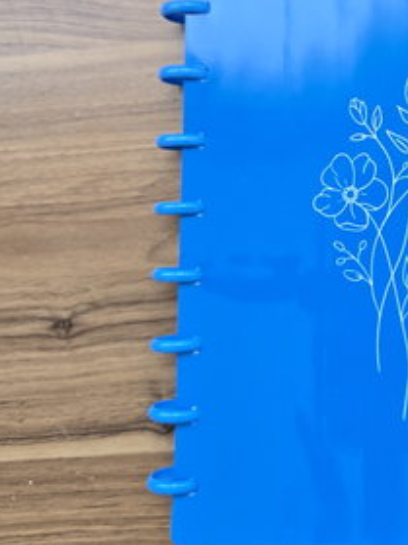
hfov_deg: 30.9
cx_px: 388
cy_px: 171
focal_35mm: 44
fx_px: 692
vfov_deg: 42.2
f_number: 1.7
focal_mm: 6.3
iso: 160
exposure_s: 1/58.6
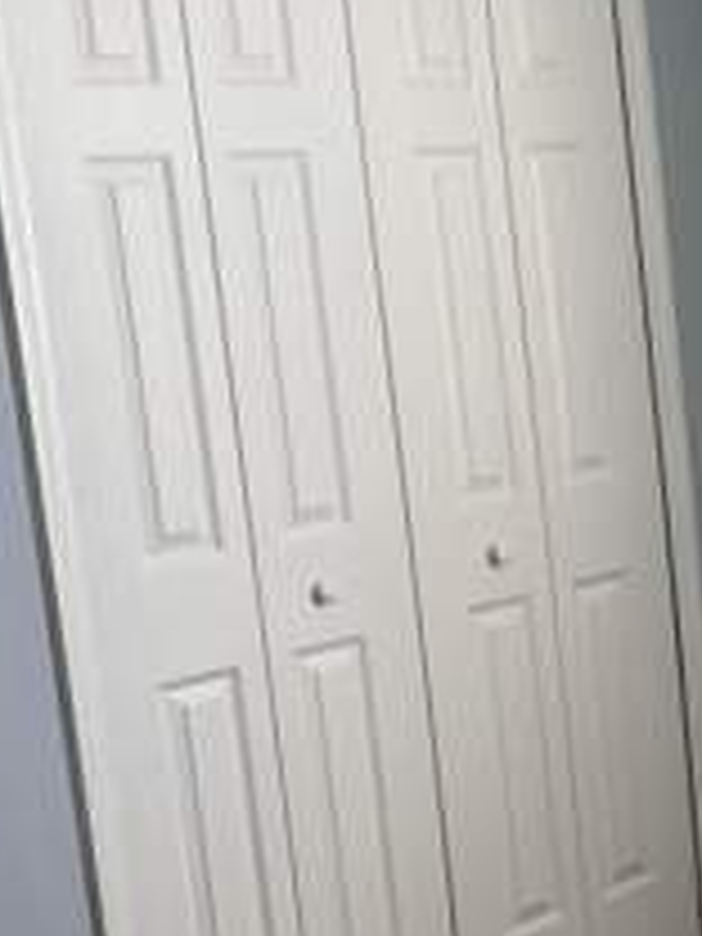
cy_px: 594
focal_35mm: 80
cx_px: 1008
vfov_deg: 24.3
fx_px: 2163
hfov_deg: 16.9
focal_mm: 4.25
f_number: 1.8
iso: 64
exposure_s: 1/120
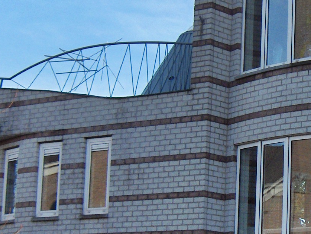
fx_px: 1087
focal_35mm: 121
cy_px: 182
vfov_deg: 12.2
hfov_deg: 15.8
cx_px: 340
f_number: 2.8
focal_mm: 8
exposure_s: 1/719
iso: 100
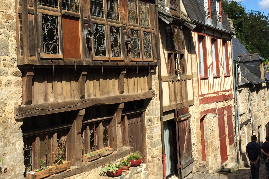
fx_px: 381
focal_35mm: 51
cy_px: 61
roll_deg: +4.6
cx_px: 116
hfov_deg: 38.8
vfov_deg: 26.4
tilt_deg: +2.9
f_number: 2.2
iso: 32
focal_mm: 4.15
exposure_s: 1/1866
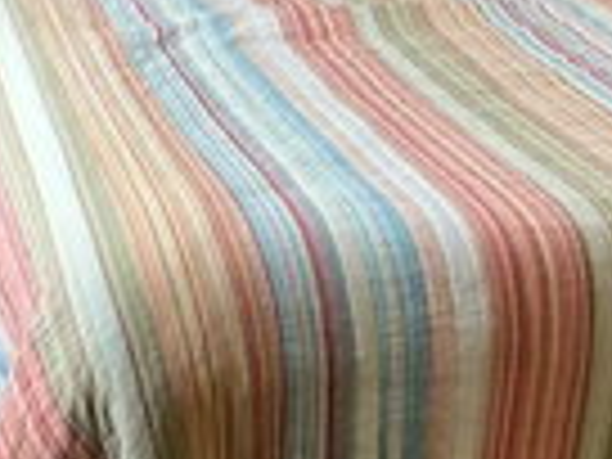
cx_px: 342
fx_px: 1503
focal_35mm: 85
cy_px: -18
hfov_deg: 23.0
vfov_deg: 16.9
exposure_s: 1/72
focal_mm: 3
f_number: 1.8
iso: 64
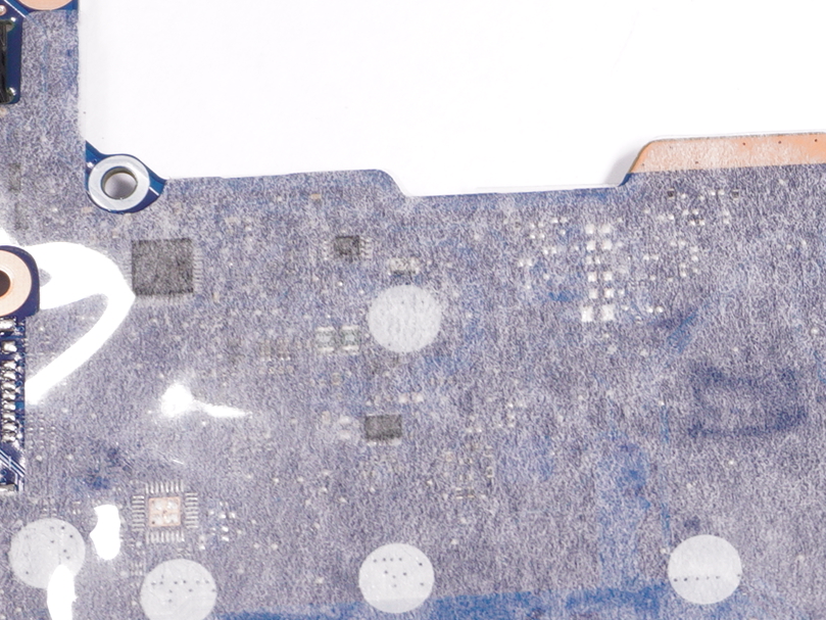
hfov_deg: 12.8
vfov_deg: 9.9
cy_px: 497
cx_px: 1011
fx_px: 3580
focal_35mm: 150
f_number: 5.6
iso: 500
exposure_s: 1/160
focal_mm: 28
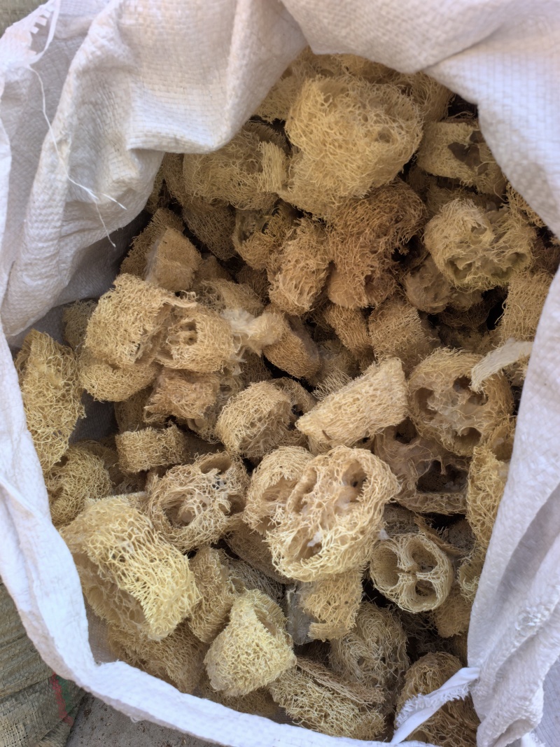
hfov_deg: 51.3
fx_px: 583
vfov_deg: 65.3
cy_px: 374
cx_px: 280
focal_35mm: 27
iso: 80
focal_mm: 6.35
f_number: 4
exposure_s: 1/279
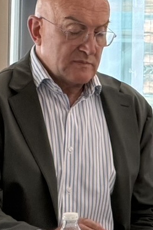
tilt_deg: -2.2
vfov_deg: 3.8
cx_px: 510
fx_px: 3414
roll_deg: -1.1
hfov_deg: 2.5
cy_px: 27
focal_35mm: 536
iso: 160
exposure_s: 1/121
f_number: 2.8
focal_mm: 16.89
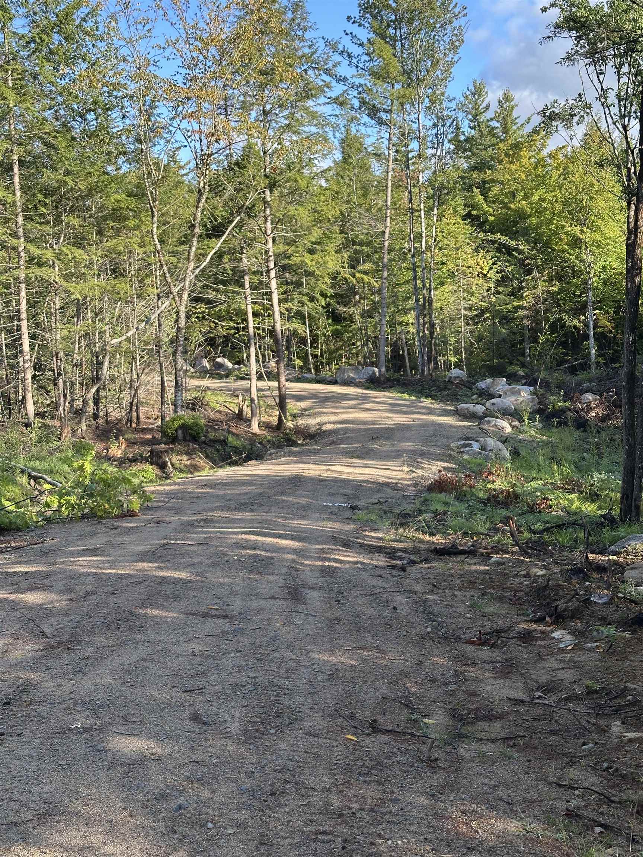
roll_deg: +1.6
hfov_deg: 30.3
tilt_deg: -1.7
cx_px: 322
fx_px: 1189
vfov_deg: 39.7
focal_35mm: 48
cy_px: 428
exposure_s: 1/668
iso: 64
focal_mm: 6.86
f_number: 1.78
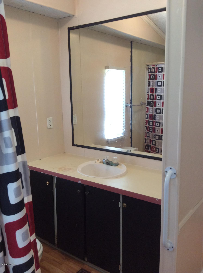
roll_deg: +1.7
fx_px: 251
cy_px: 136
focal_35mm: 32
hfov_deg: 44.0
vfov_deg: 56.9
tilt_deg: -9.6
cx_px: 102
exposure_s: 1/24
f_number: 2.4
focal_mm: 3.3
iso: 100
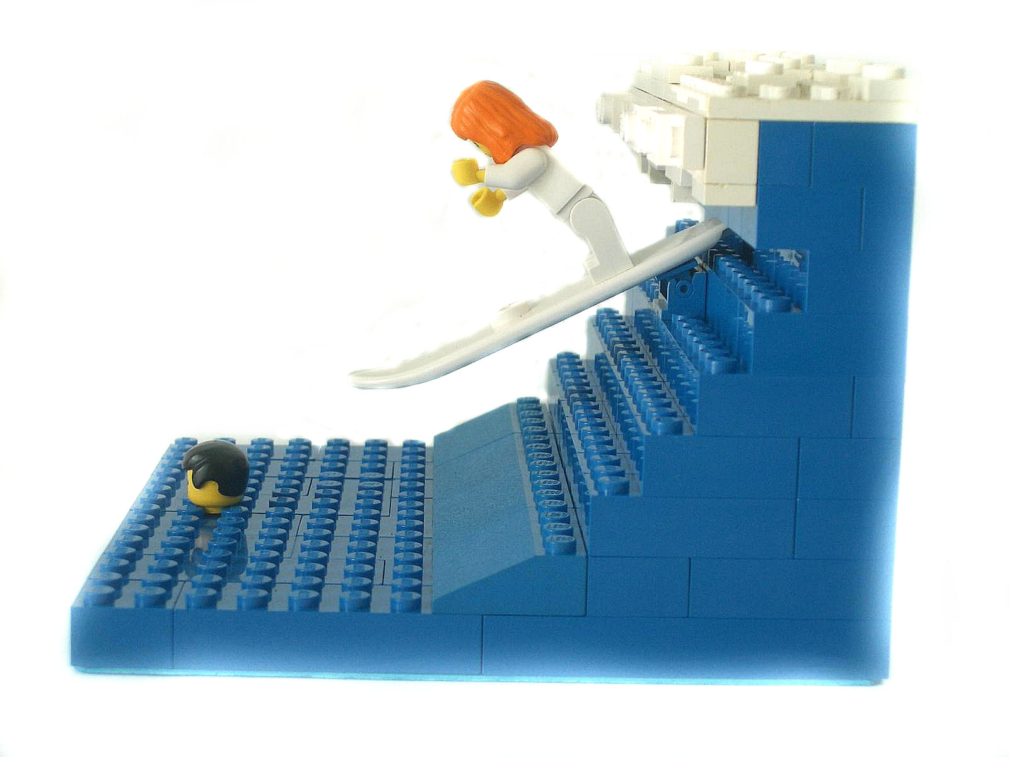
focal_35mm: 74
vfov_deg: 19.9
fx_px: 2157
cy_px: 378
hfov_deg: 26.3
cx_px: 504
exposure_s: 1/80
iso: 50
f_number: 3.9
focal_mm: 12.2
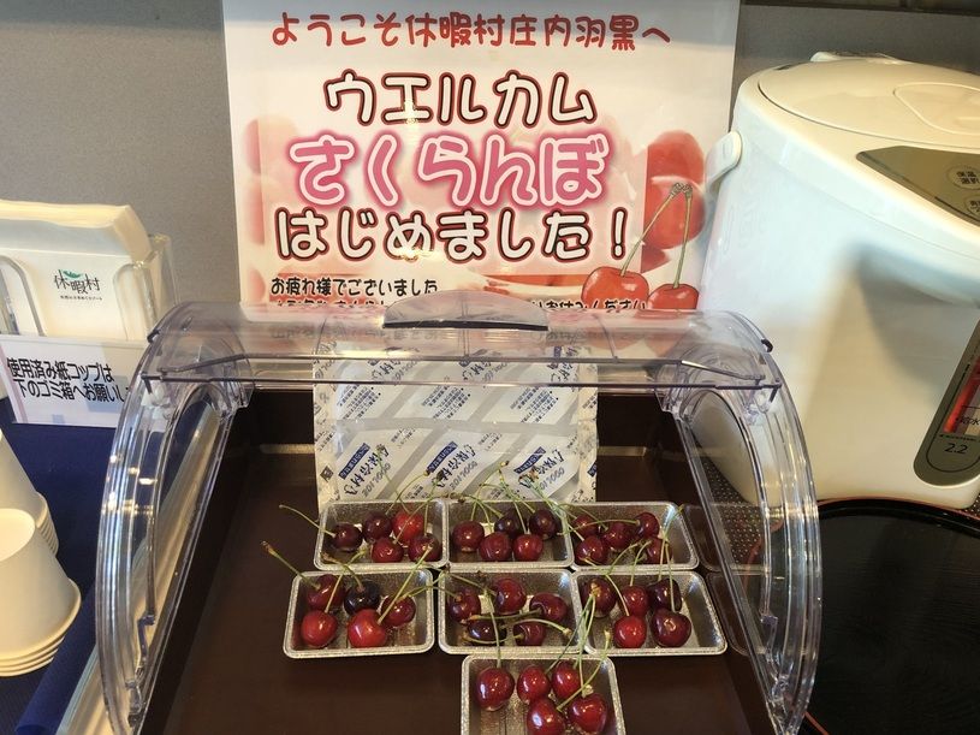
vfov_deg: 49.7
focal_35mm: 28
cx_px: 490
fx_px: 793
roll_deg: -2.3
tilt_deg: -32.7
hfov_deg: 63.5
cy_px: 368
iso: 32
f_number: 1.8
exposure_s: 1/25
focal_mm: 3.99
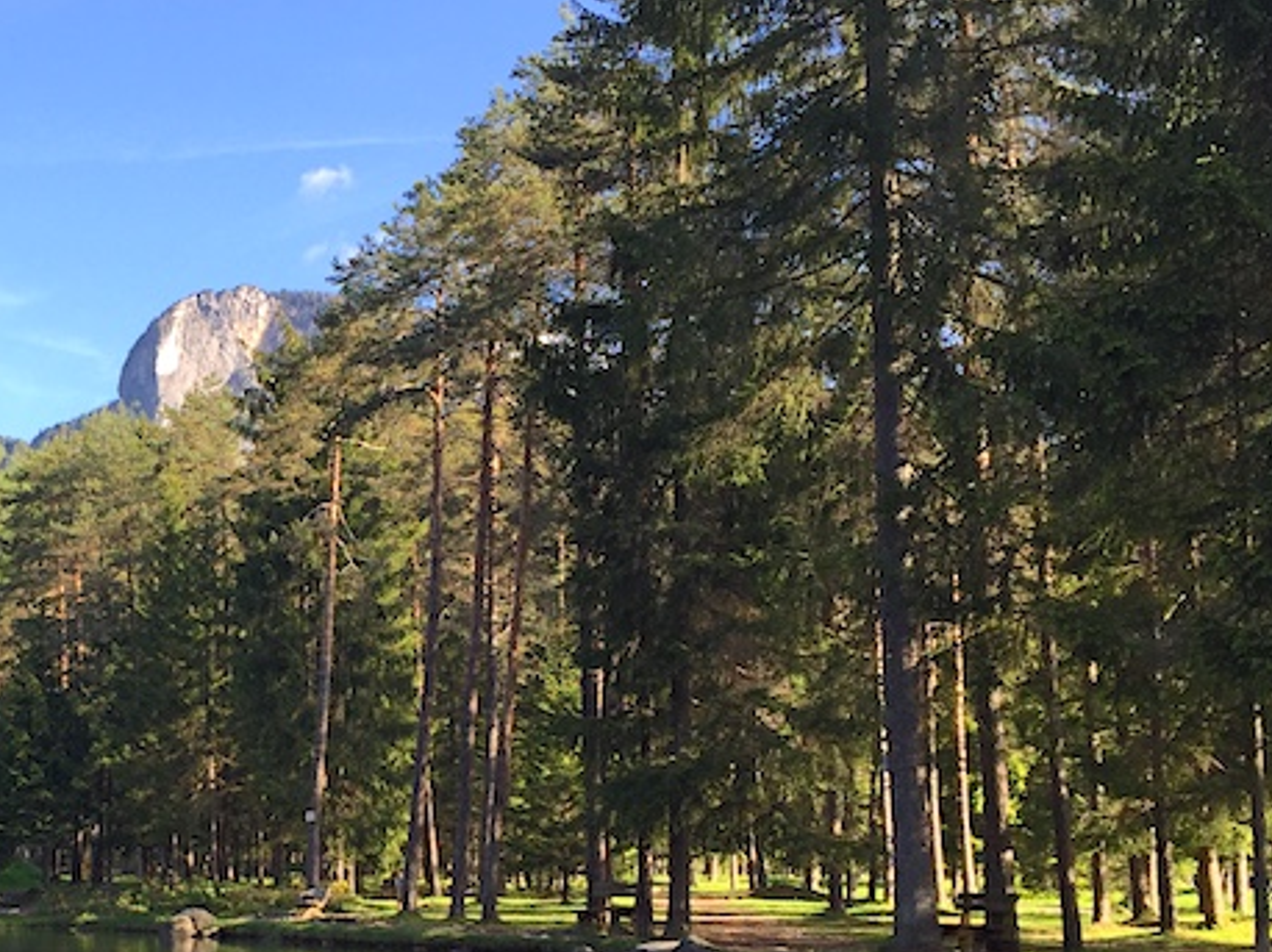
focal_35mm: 57
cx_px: 153
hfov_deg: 32.3
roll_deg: -1.1
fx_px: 2093
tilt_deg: +4.2
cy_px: 712
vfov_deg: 25.3
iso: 32
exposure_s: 1/421
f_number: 2.2
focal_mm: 4.15
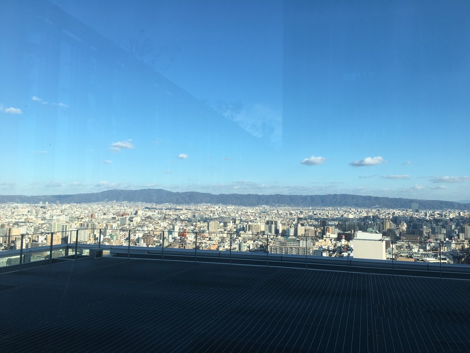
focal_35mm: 29
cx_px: 235
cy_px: 176
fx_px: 394
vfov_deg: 48.2
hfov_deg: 61.7
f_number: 2.2
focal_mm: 4.15
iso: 25
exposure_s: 1/1451
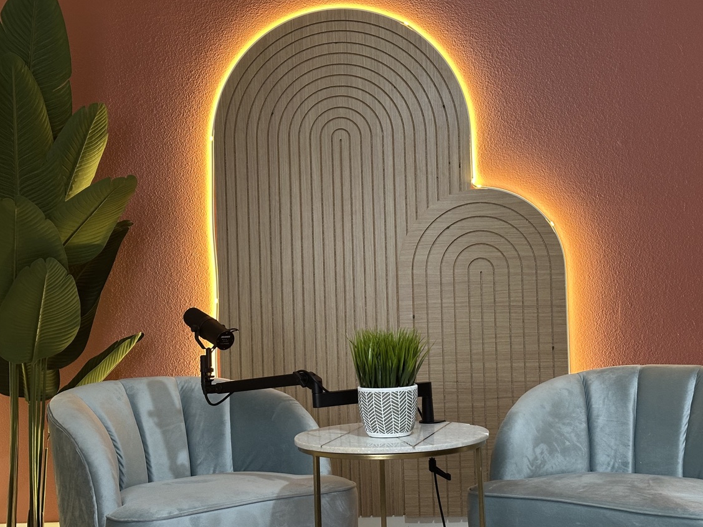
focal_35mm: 51
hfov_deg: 37.5
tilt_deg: +0.5
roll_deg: +1.7
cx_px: 369
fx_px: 1036
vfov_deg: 28.6
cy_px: 276
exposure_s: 1/60
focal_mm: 6.86
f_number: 1.78
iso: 250
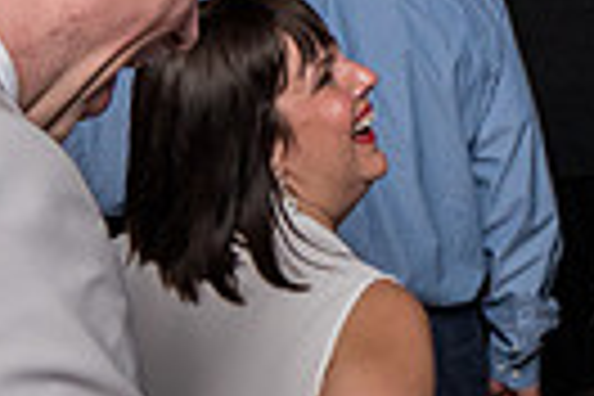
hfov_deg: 14.2
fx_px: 2260
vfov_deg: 10.0
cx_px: 831
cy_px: 317
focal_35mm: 137
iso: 2000
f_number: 5.6
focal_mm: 27
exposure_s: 1/200
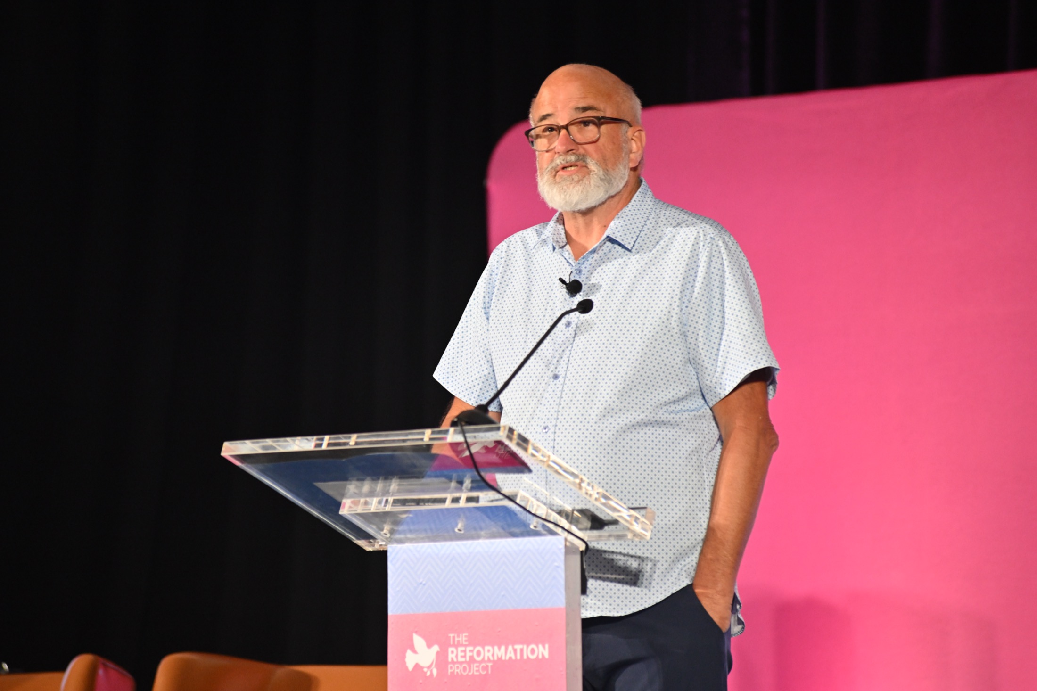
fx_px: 5760
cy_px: 346
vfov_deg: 6.9
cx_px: 518
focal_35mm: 200
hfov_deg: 10.3
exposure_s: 1/160
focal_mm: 200
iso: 2500
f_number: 4.5
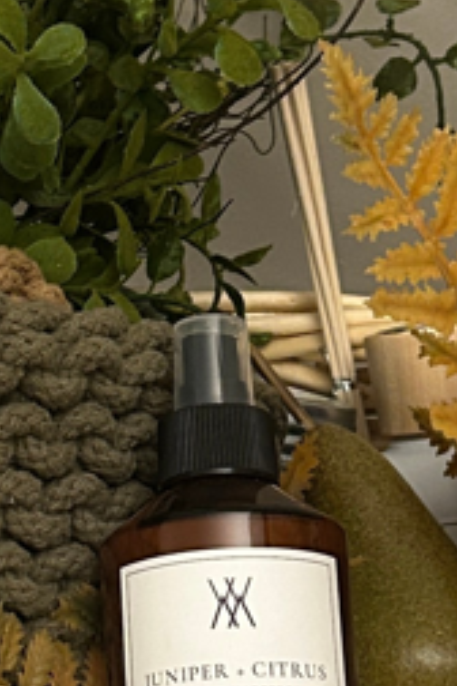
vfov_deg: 15.9
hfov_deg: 10.6
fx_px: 2456
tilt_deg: -31.7
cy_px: 395
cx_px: 139
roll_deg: -1.3
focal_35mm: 129
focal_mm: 5.7
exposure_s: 1/40
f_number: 1.5
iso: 400
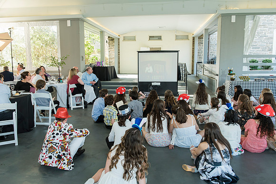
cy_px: 91
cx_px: 134
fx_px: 232
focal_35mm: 30
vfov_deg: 43.4
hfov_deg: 61.6
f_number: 5
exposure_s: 1/160
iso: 640
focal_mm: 29
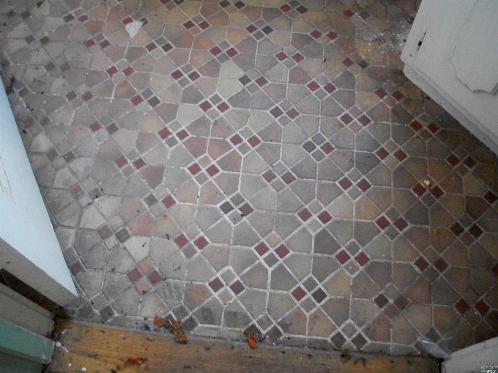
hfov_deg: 52.6
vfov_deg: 40.7
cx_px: 249
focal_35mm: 35
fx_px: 503
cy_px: 186
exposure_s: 1/40
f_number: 3.1
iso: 800
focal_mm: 6.3
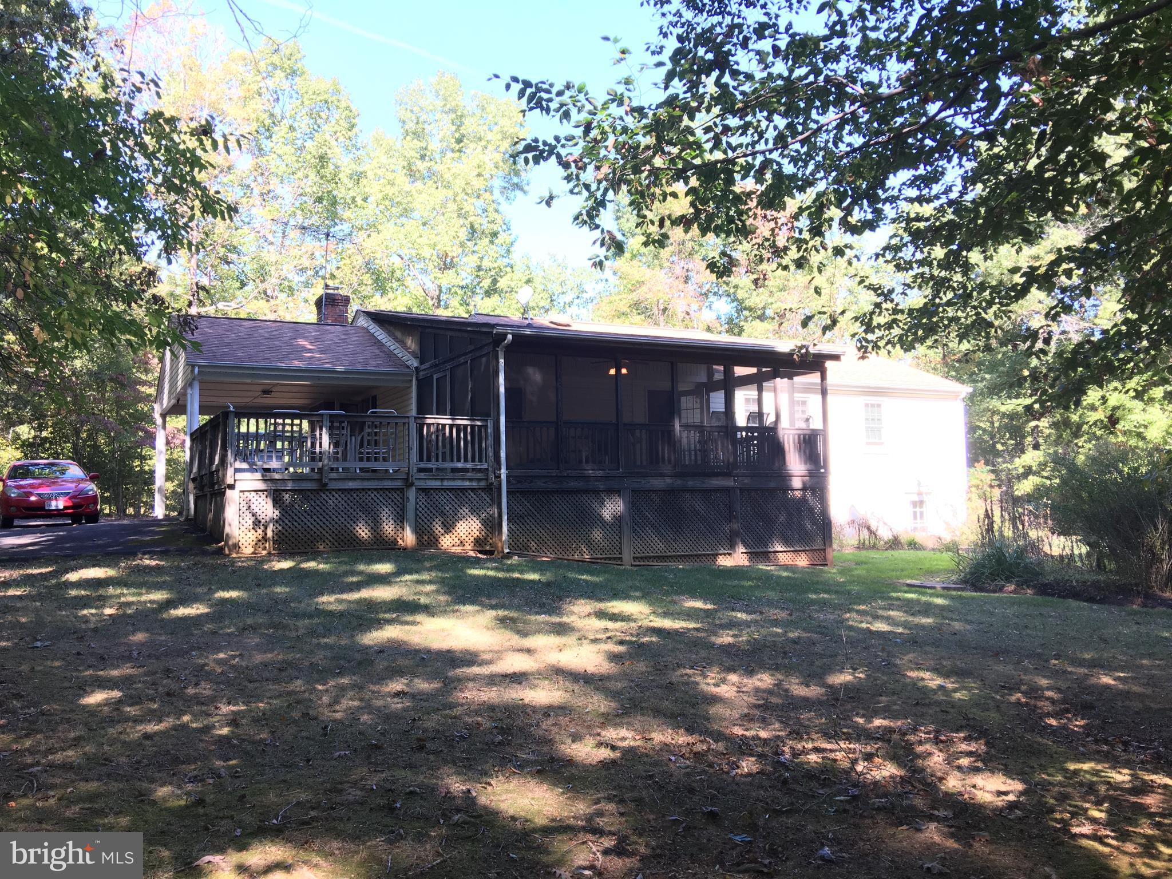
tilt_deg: +5.8
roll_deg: +1.0
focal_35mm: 29
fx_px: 982
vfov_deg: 48.2
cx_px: 586
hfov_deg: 61.7
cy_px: 440
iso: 40
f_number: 2.2
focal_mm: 4.15
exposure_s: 1/120
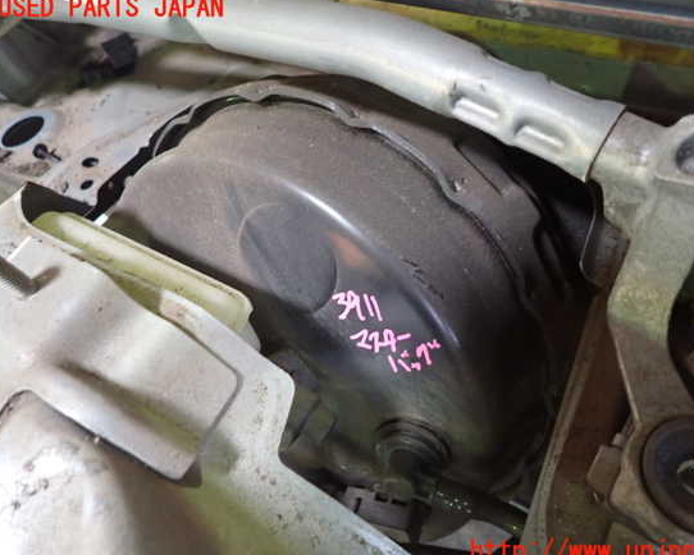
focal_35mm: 27
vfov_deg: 53.2
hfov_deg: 64.0
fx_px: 555
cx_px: 375
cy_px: 280
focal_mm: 4.5
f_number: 2
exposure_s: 1/30
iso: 800
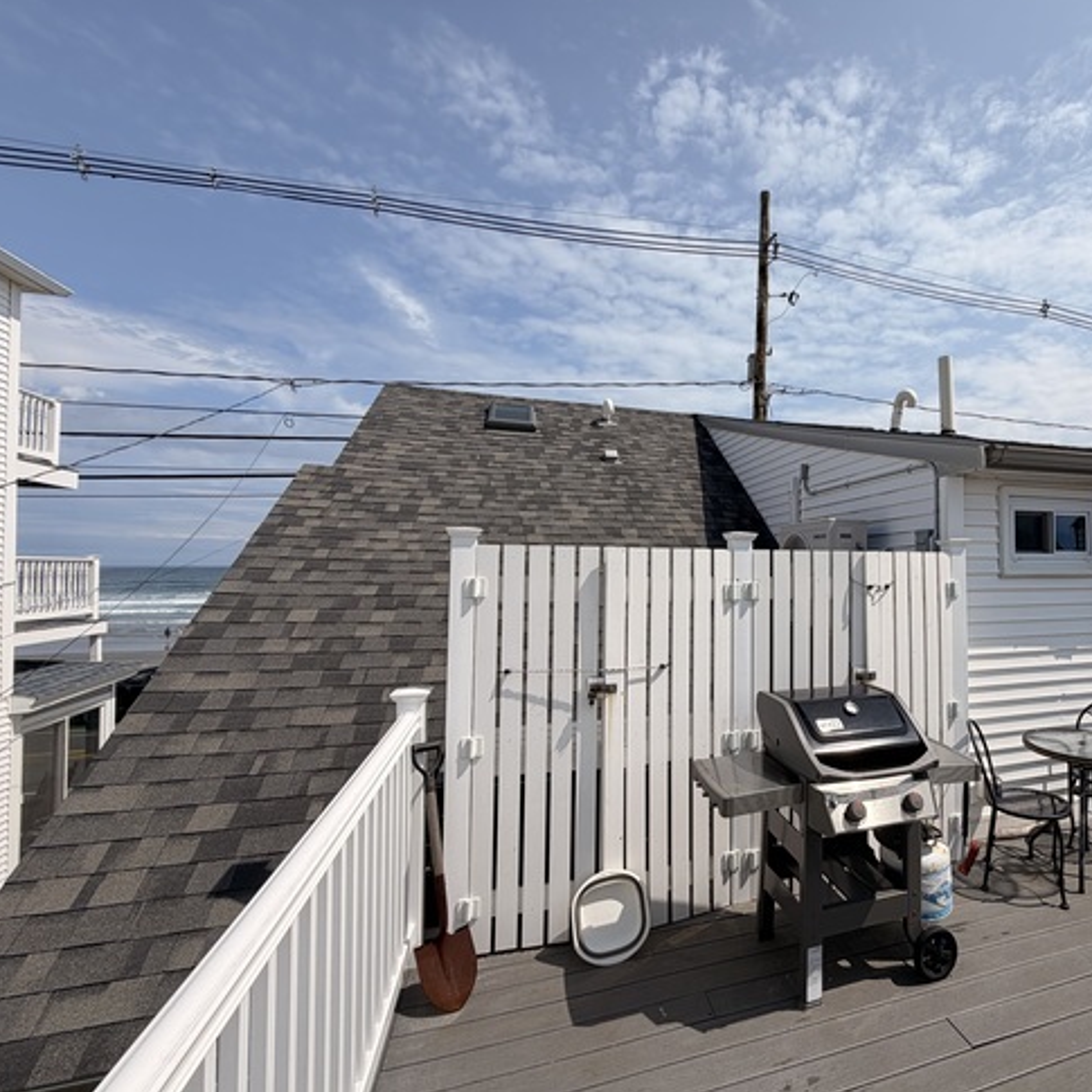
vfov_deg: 84.0
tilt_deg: +3.3
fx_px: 607
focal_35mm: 17
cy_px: 547
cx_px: 742
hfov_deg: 80.7
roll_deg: +0.7
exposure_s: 1/2024
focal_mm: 2.22
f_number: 2.2
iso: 20
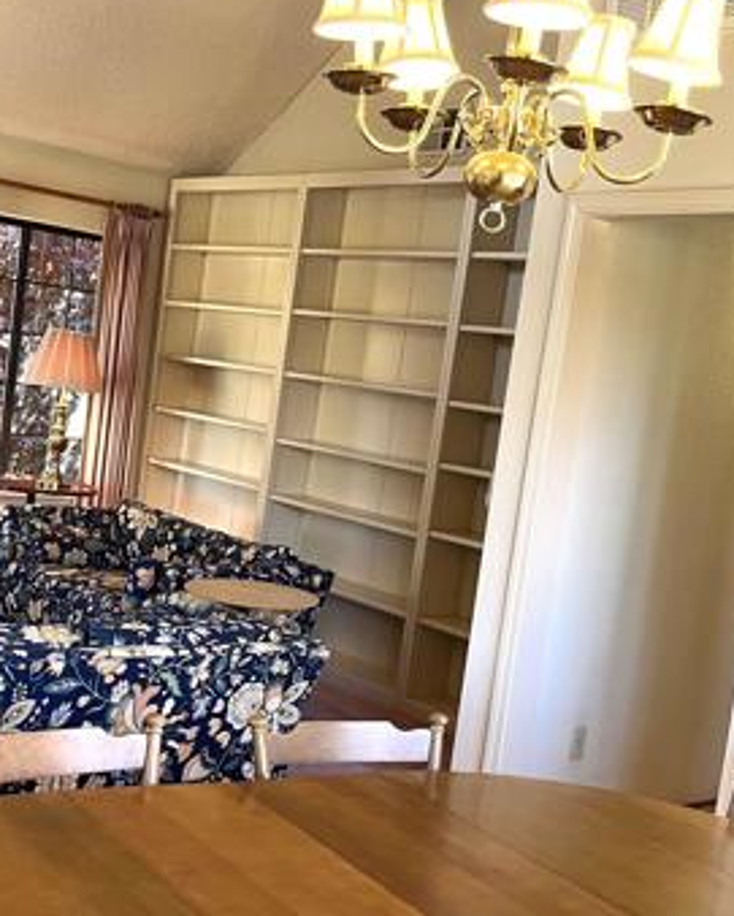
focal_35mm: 48
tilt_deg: -4.6
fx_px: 1302
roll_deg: -7.4
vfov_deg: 38.7
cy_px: 482
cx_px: 320
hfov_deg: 31.5
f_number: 1.6
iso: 80
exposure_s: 1/60
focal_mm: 5.1
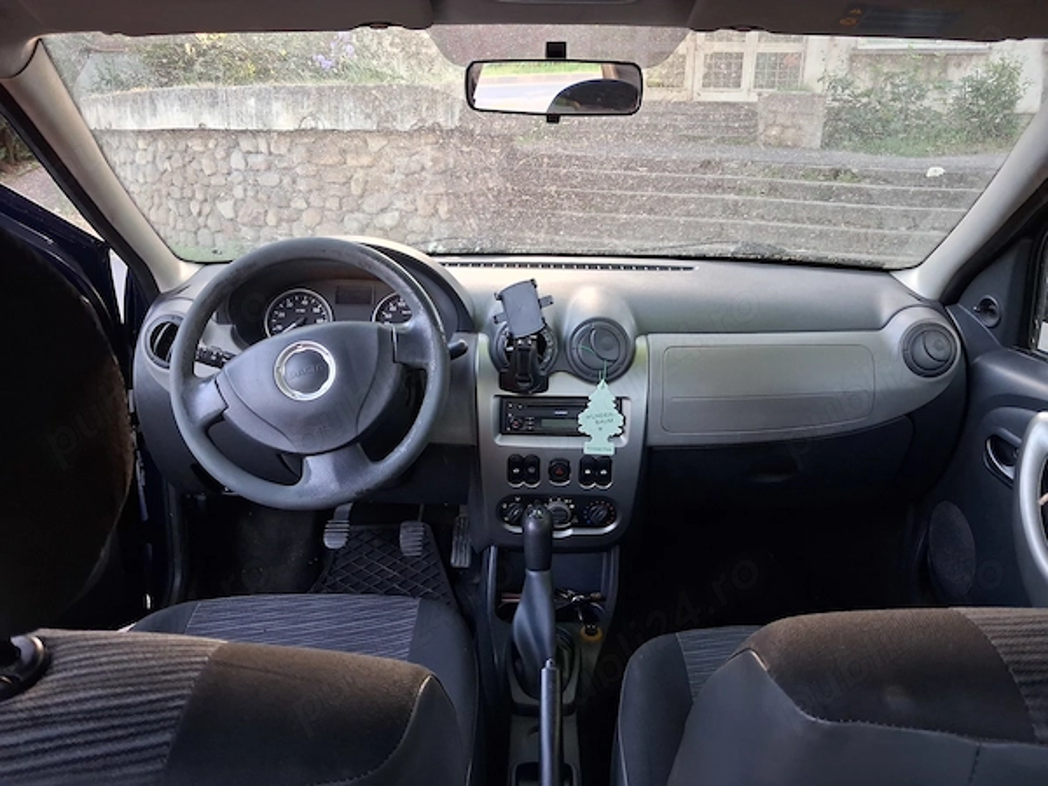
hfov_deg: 65.3
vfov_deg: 51.4
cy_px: 393
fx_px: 817
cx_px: 524
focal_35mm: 27
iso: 320
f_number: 1.8
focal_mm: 4
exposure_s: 1/120
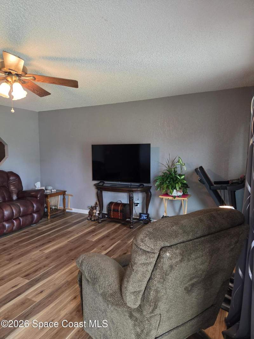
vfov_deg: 73.9
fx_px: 225
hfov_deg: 58.9
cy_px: 170
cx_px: 127
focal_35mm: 23
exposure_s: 1/120
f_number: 1.8
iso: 320
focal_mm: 5.4
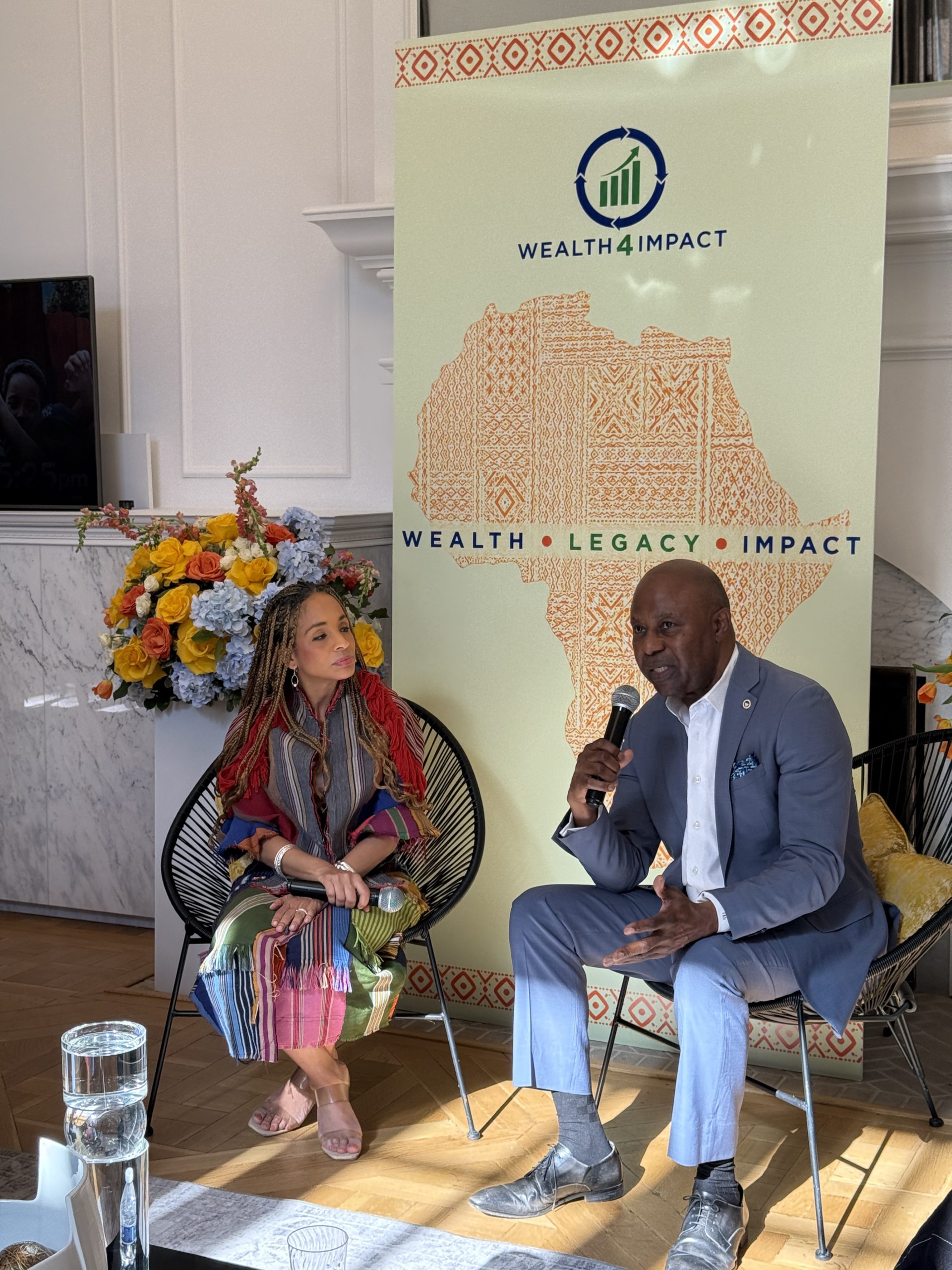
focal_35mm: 48
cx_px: 476
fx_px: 1760
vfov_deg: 39.7
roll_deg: -0.7
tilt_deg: -4.5
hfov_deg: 30.3
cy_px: 635
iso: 80
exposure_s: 1/299
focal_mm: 6.76
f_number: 1.78
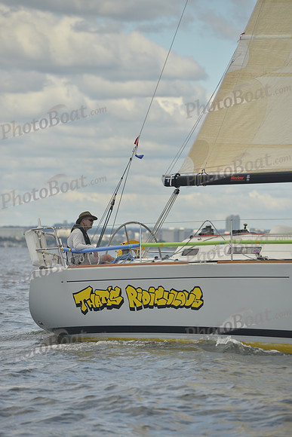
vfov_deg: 10.3
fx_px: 2432
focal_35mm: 200
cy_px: 218
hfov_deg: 6.9
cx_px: 146
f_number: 6.3
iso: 200
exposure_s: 1/640
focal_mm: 200
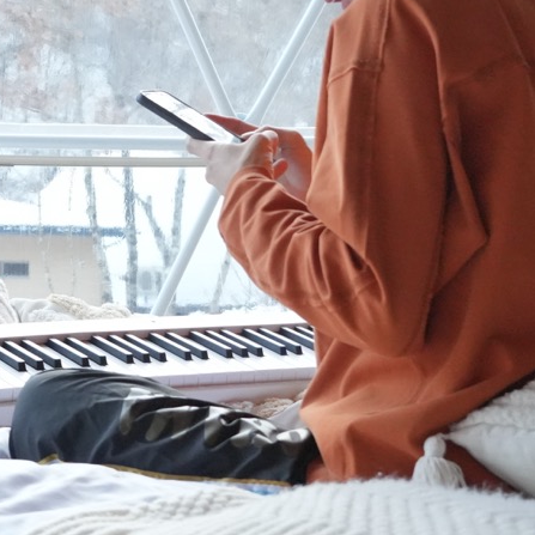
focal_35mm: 95
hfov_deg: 17.7
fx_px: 1661
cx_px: -51
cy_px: 70
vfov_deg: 18.1
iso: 5000
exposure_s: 1/400
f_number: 7.1
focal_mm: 39
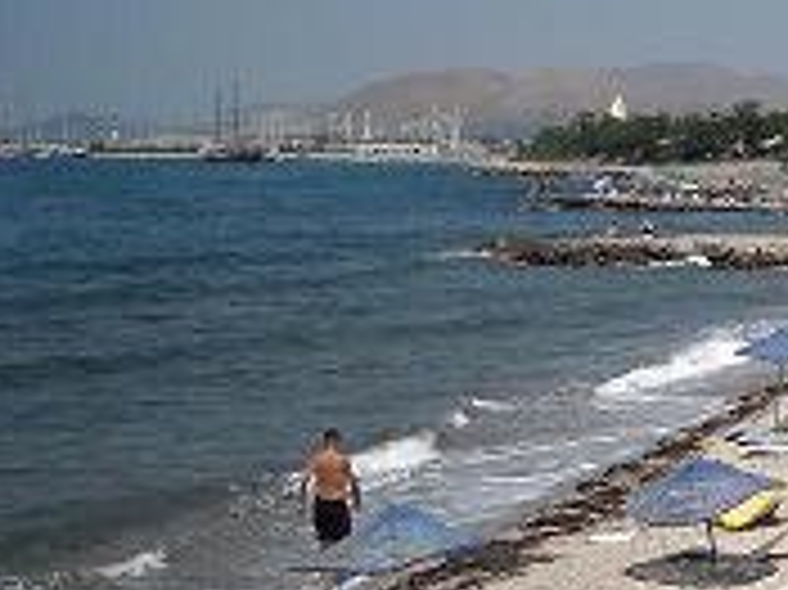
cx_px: 842
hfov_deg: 23.9
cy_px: 428
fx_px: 1752
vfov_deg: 19.0
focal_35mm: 77
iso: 64
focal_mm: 5.7
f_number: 5.6
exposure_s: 1/500
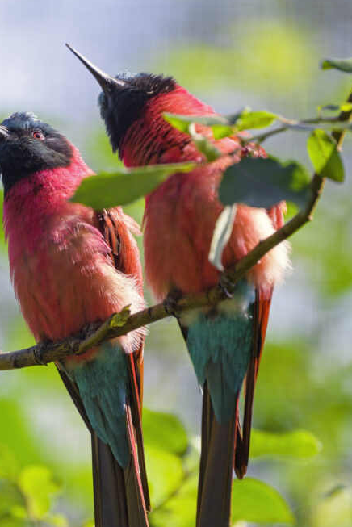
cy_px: 370
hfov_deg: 2.2
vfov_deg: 3.3
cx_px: 103
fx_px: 9186
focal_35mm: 627
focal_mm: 400
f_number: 4.5
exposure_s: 1/2000
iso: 900
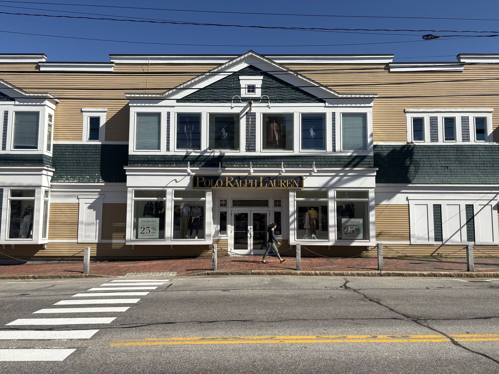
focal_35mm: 26
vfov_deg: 53.1
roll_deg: +1.9
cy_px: 187
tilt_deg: +4.9
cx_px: 250
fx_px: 375
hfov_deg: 67.3
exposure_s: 1/4065
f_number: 1.6
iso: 50
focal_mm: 5.96
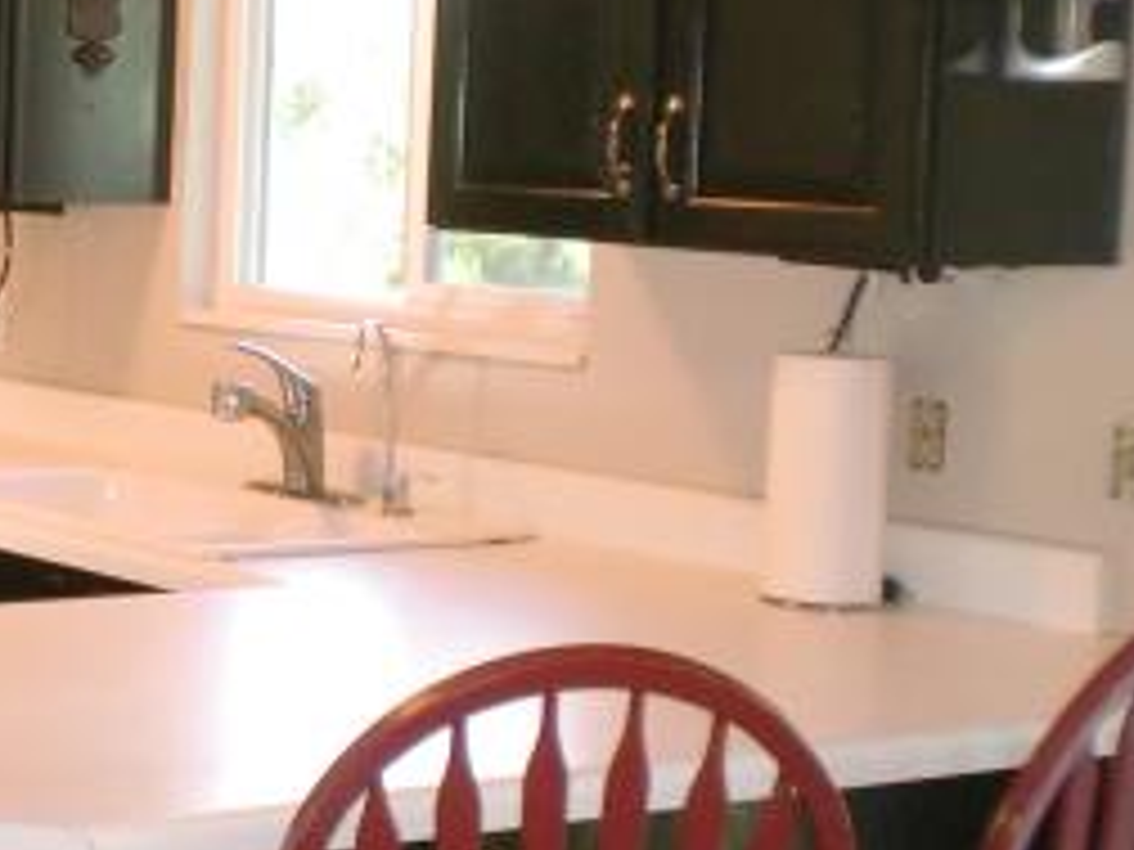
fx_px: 2916
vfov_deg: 16.6
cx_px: -122
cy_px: 355
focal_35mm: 89
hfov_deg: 20.9
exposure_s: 1/60
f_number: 3.1
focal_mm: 6.3
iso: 400
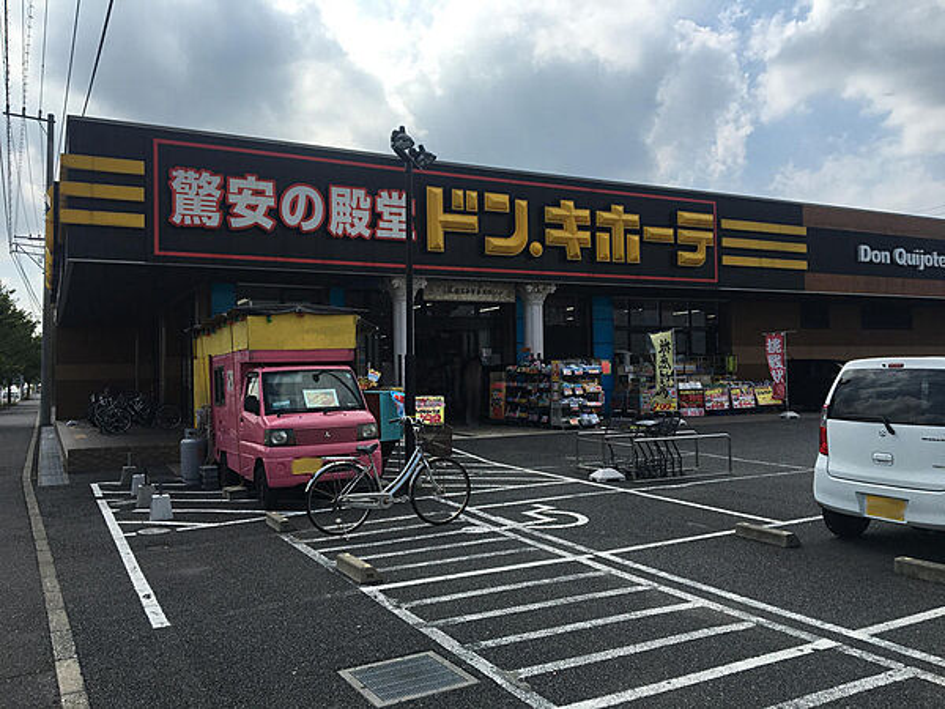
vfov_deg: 48.2
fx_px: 792
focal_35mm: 29
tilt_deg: +0.4
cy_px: 354
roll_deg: +0.7
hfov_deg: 61.7
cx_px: 472
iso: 25
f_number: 2.2
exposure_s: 1/2564
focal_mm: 4.15
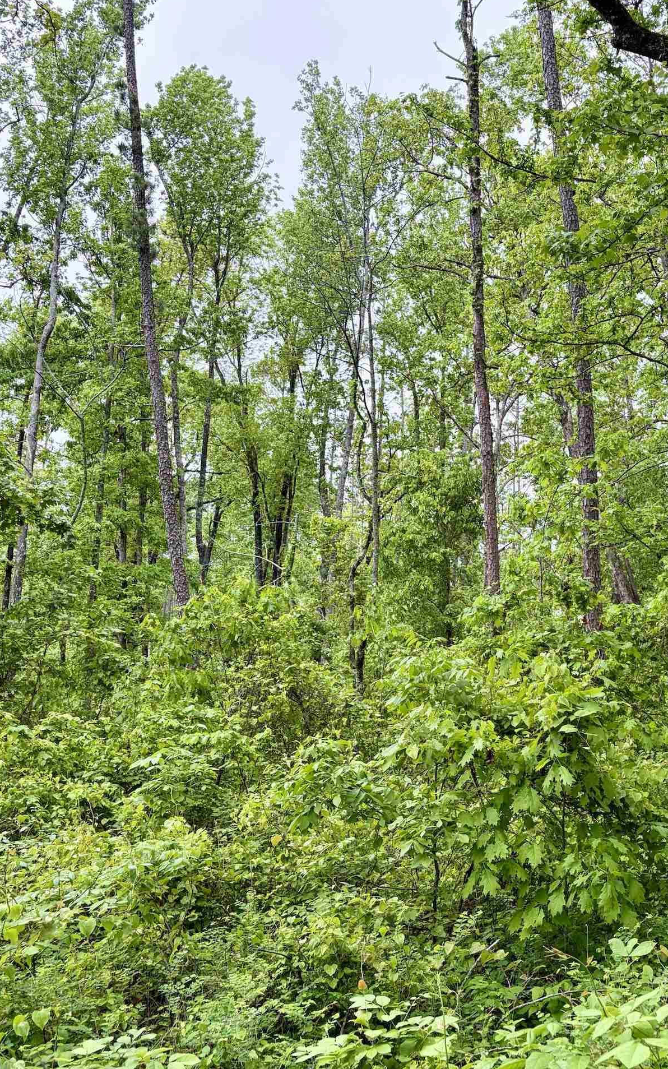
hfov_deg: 33.9
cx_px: 482
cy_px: 531
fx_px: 1078
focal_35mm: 37
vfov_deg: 52.7
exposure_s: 1/350
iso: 50
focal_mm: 5.96
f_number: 1.6
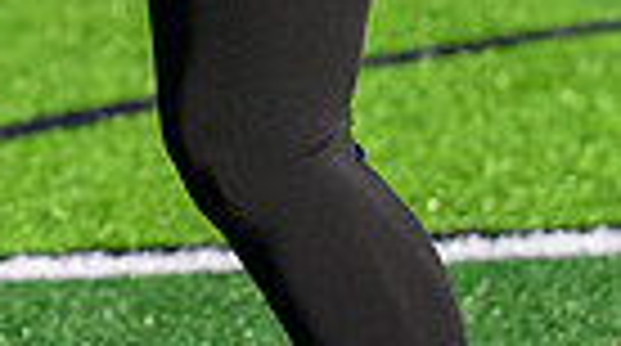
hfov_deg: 2.8
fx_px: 12507
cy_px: -499
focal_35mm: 761
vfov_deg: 1.6
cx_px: -287
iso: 160
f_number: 3.5
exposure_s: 1/1250
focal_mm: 120
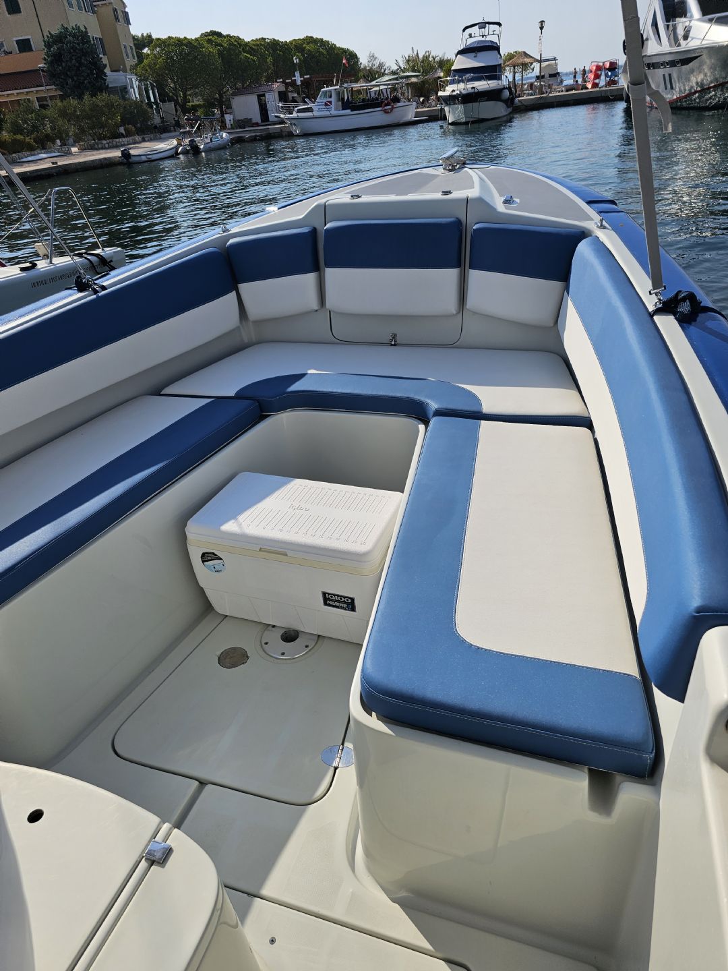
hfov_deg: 58.9
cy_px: 486
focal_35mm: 23
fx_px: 645
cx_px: 364
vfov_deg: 73.9
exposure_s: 1/1714
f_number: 1.7
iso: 12
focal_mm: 6.3
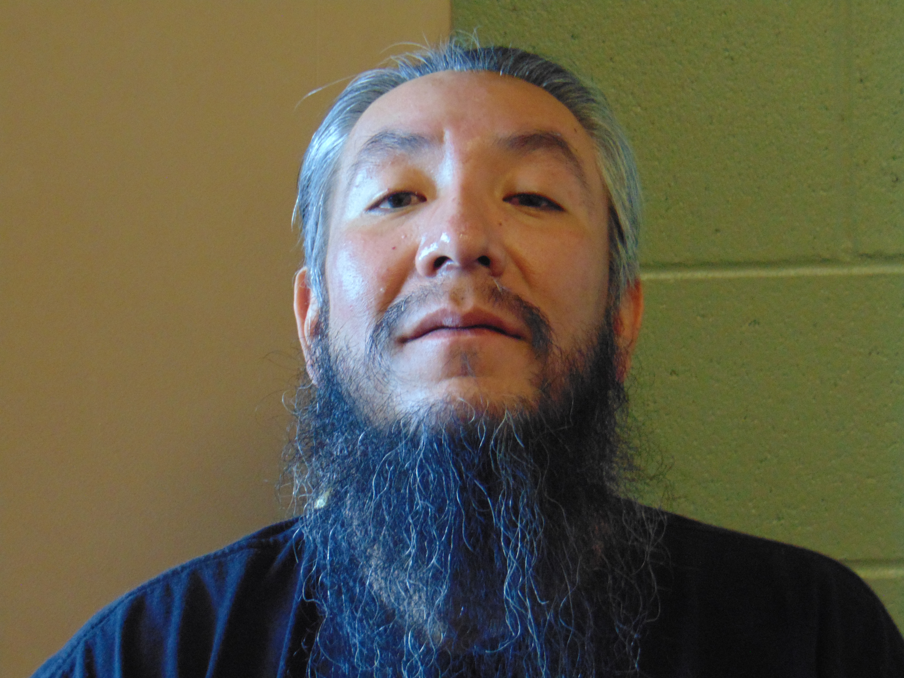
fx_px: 2820
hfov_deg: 18.2
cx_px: 452
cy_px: 339
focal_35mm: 108
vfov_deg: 13.7
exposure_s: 1/30
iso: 400
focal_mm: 19.4
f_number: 3.9
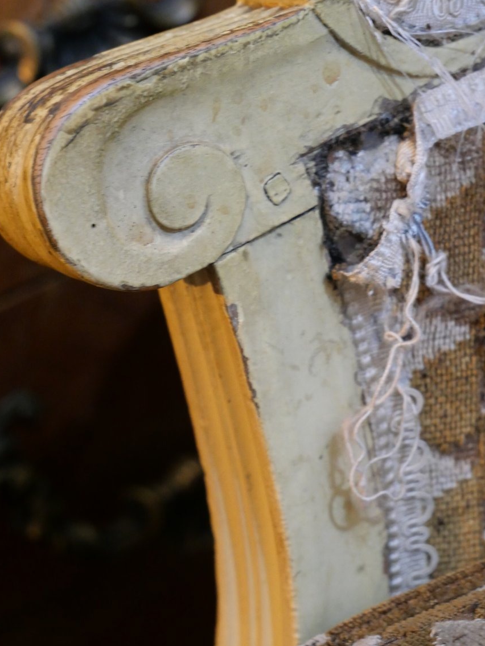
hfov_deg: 15.9
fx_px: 1736
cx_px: 241
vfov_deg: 21.1
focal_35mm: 93
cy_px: 313
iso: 3200
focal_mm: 44
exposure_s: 1/60
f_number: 5.6
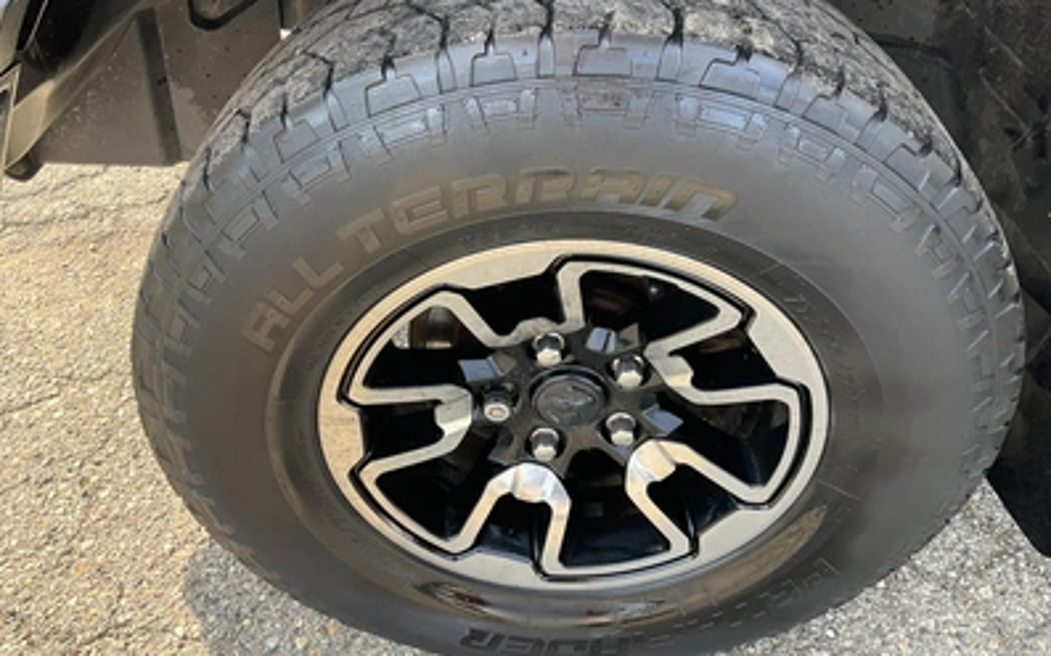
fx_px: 888
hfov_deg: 61.2
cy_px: 315
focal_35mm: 31
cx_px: 527
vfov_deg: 40.6
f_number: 1.8
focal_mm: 3
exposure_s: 1/151
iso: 32
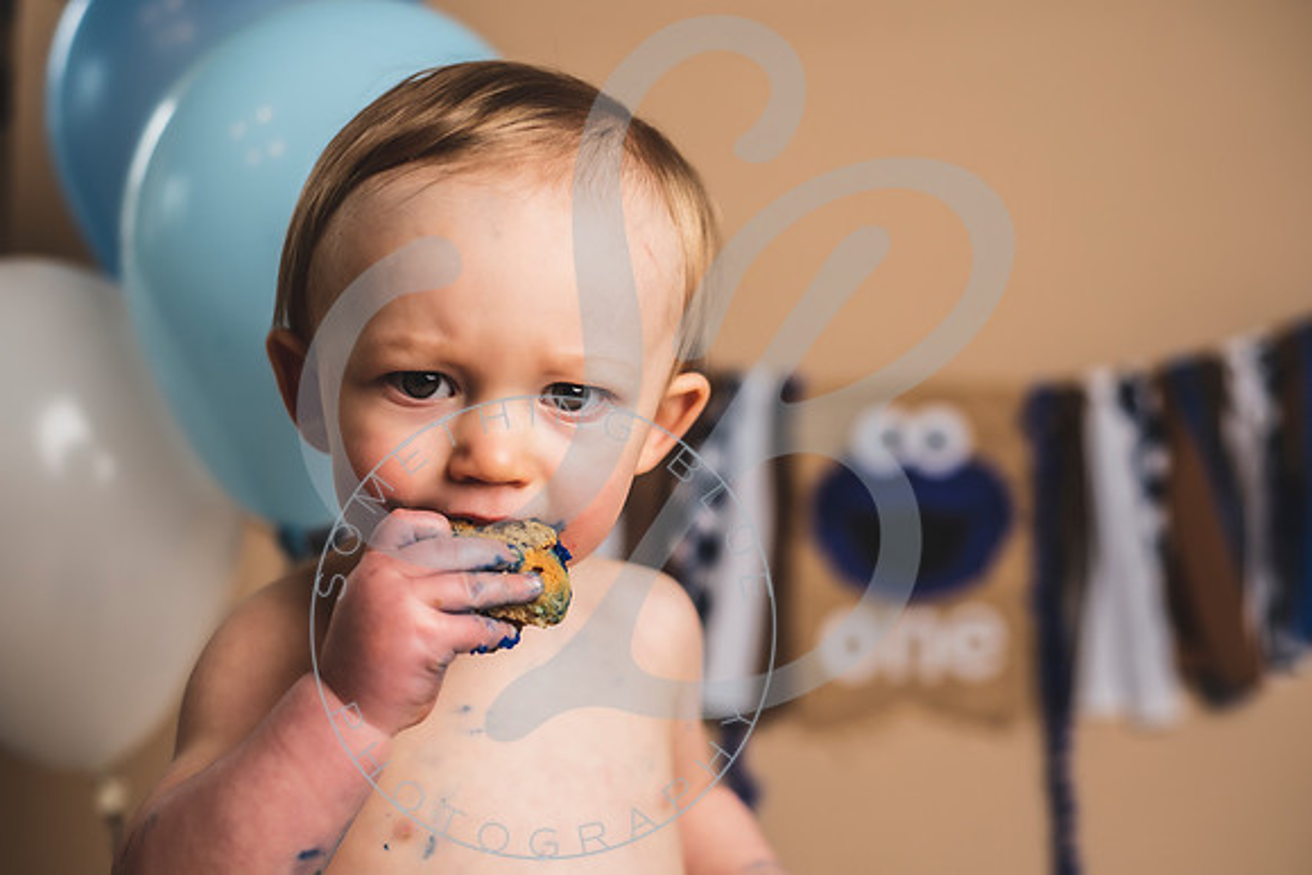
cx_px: 656
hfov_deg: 39.6
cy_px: 438
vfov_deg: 27.0
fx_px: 1823
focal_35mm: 50
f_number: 2.8
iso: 200
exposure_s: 1/125
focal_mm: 50
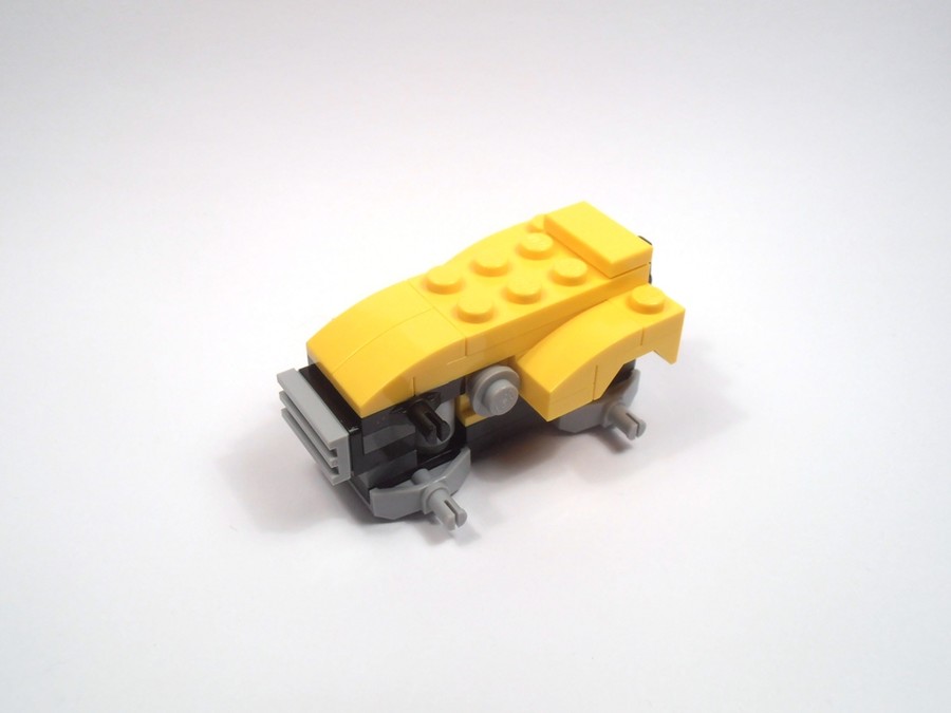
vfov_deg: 38.7
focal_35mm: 37
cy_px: 356
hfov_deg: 50.1
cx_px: 476
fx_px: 1016
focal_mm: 6.61
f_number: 3.9
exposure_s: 1/125
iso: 80
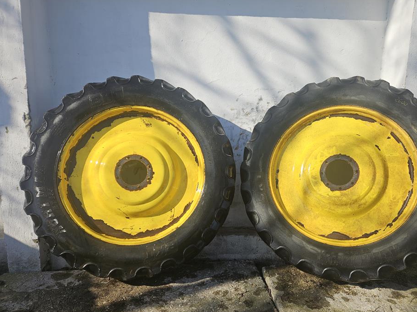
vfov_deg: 53.0
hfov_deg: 67.1
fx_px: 313
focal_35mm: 26
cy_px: 171
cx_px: 235
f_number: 1.8
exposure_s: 1/1199
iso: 25
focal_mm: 5.4
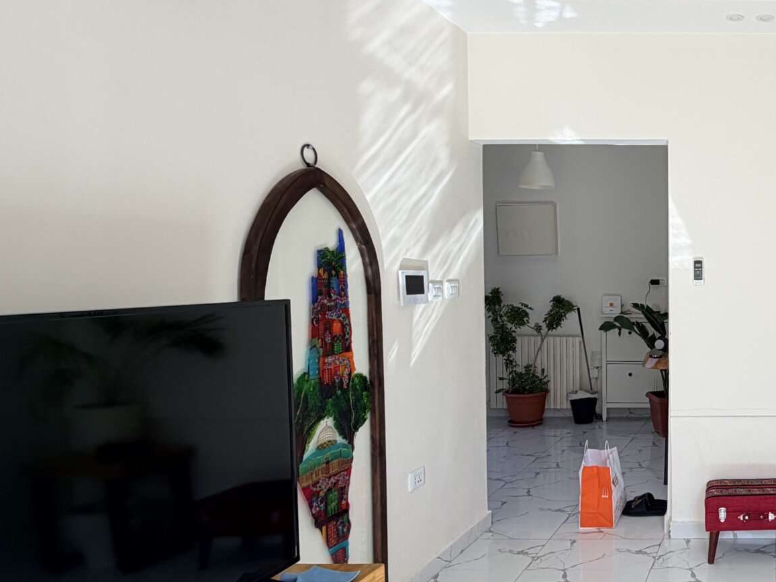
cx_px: 785
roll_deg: +0.6
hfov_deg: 47.7
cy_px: 295
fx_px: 695
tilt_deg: -1.9
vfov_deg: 45.4
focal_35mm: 31
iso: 40
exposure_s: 1/151
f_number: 2.2
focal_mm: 2.22
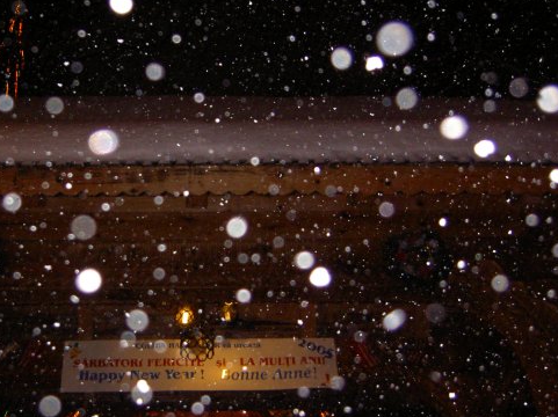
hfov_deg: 40.7
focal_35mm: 46
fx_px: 741
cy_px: 258
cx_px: 186
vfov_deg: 31.4
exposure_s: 1/60
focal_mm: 5.6
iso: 200
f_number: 2.8
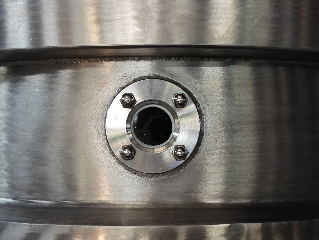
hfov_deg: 41.2
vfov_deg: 31.5
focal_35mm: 46
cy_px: 120
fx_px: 424
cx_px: 160
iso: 250
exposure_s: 1/100
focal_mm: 8.7
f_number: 1.9
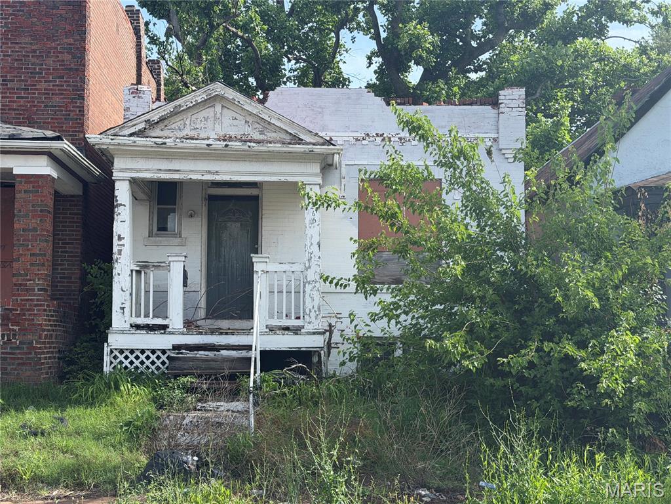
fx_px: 930
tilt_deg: +7.0
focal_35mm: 48
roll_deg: +0.4
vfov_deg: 30.3
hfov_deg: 39.7
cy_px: 252
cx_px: 336
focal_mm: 6.76
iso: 64
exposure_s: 1/2033
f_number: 1.78
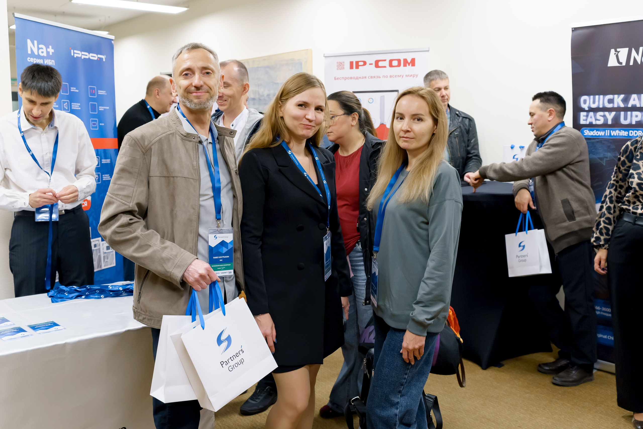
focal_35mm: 36
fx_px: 638
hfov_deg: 53.5
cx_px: 322
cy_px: 214
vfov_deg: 37.1
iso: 2000
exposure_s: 1/125
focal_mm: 35
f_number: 4
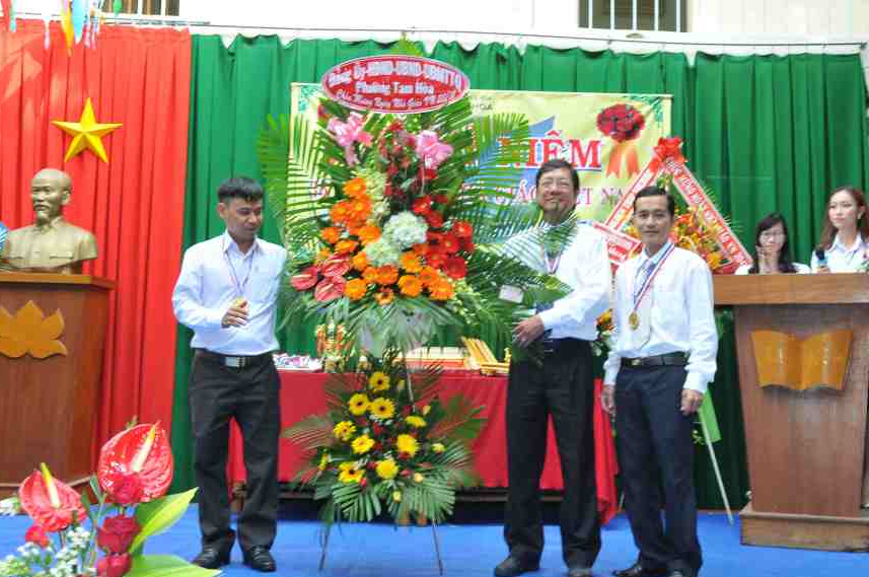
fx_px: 1012
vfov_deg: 31.8
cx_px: 500
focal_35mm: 42
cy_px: 288
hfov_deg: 46.3
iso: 200
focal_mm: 24
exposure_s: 1/30
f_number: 9
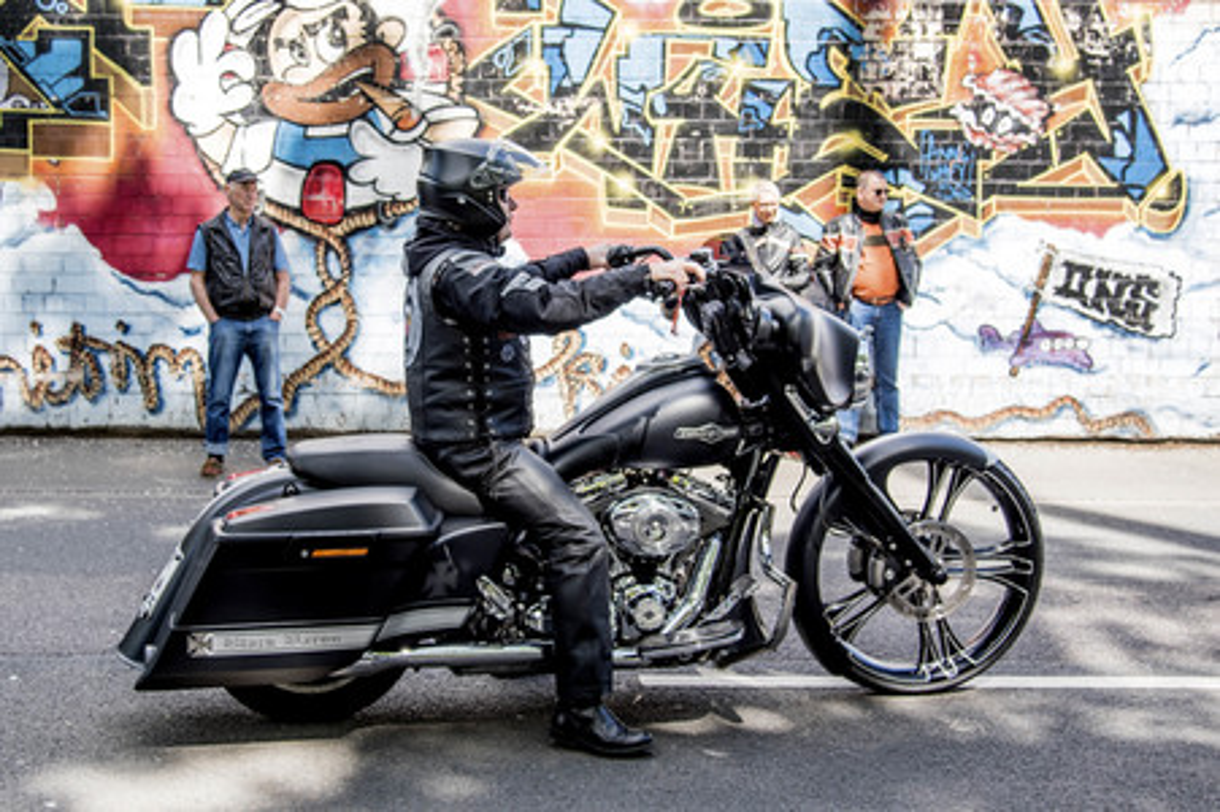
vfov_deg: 42.3
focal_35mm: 31
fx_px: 1050
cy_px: 406
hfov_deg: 60.3
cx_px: 610
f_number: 4
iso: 100
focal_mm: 31
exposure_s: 1/500
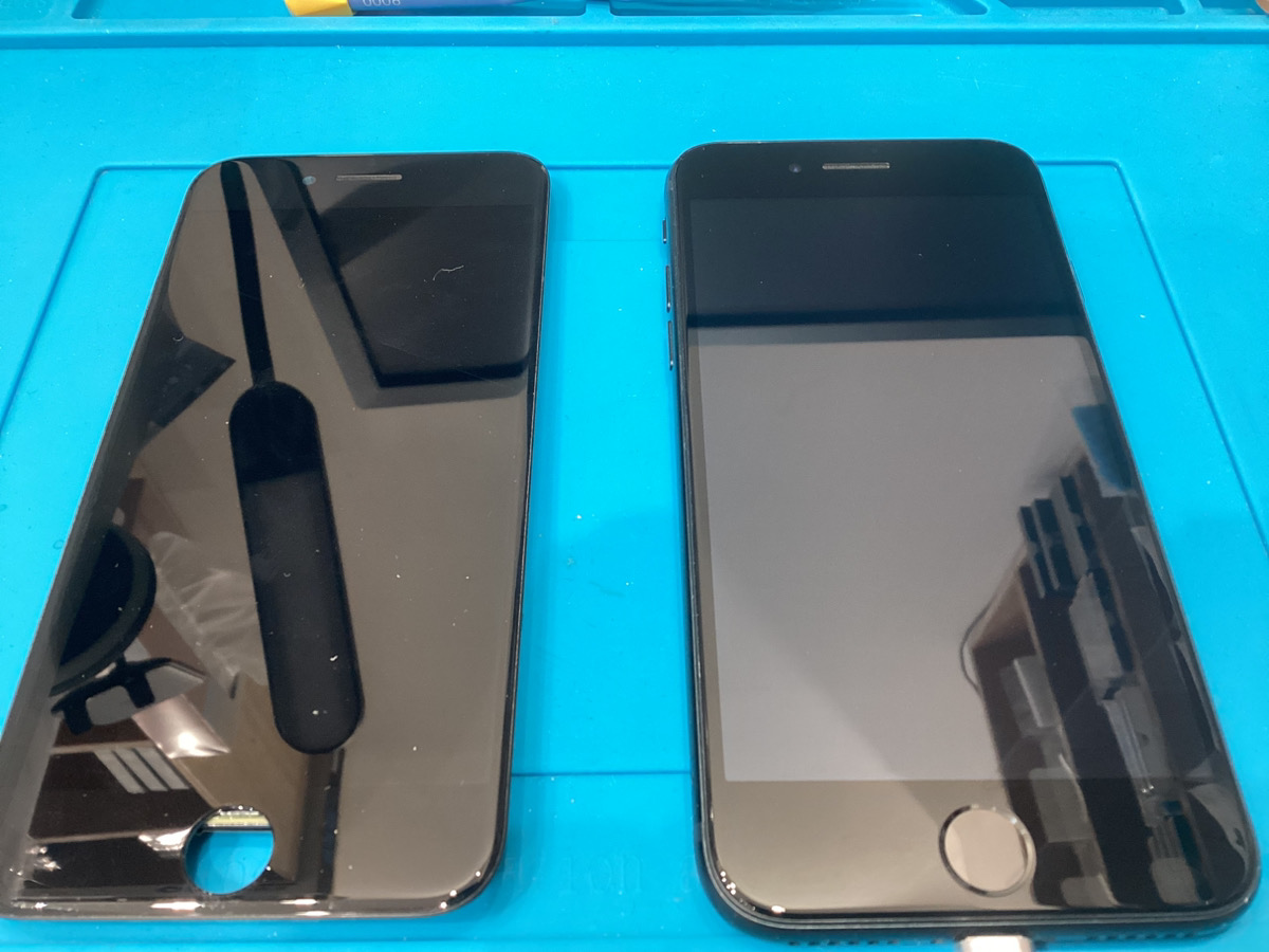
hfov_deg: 58.4
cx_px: 634
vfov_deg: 45.4
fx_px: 1136
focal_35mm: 31
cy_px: 476
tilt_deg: -54.9
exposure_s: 1/50
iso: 125
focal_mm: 3.3
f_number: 2.4
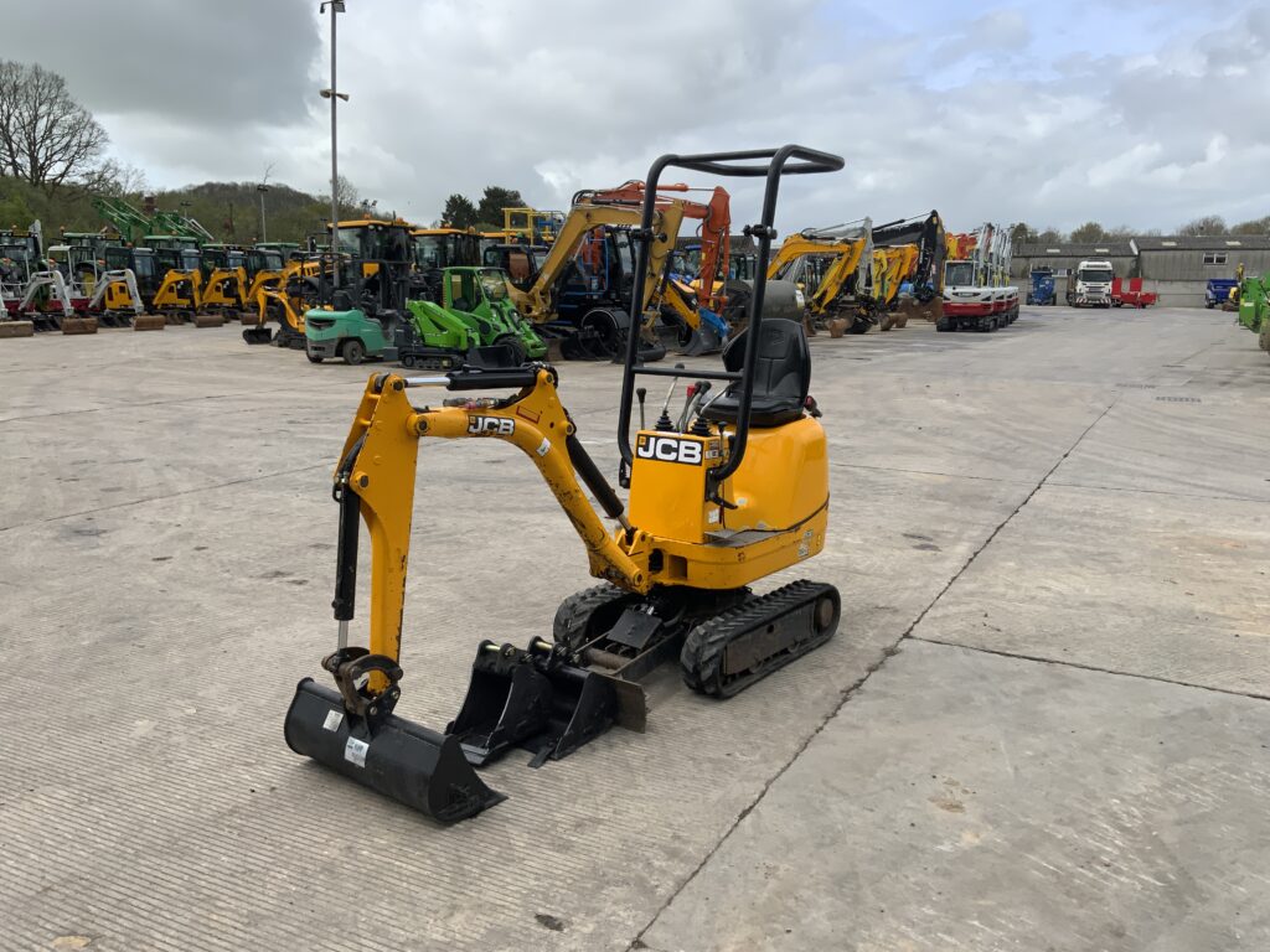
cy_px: 476
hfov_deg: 61.7
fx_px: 1064
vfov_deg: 48.2
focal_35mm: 29
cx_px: 635
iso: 16
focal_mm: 3
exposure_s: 1/1490
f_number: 1.8
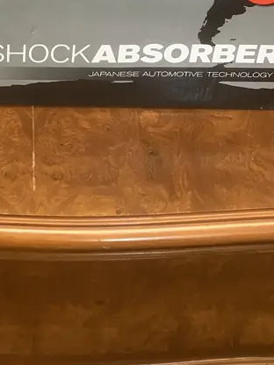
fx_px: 728
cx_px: 13
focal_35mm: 69
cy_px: 4
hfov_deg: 20.7
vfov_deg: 26.7
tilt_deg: -32.7
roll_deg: -1.0
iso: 320
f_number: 1.8
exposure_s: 1/50
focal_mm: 3.99
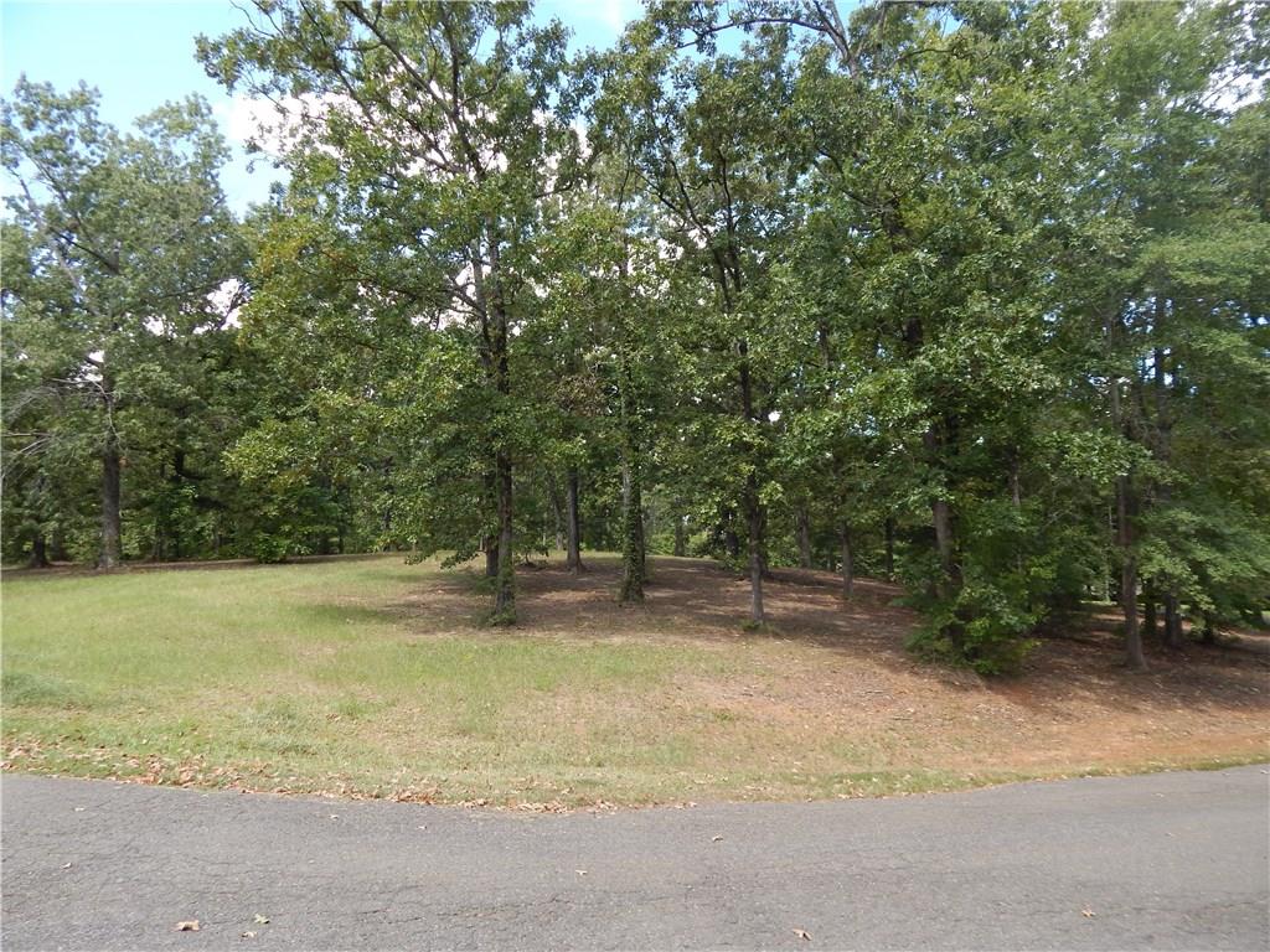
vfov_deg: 58.9
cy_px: 476
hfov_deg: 73.9
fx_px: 844
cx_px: 635
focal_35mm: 23
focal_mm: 4
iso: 125
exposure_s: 1/400
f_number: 3
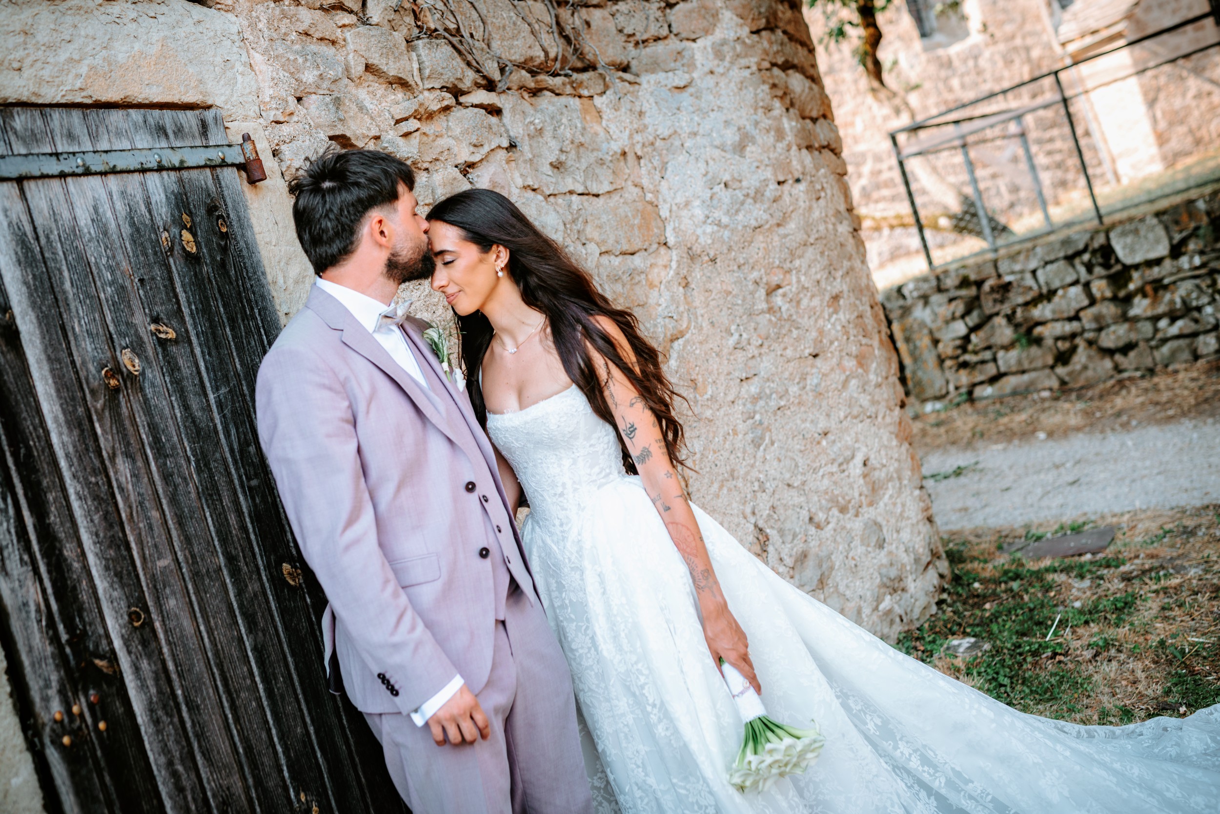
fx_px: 1695
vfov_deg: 27.0
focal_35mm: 50
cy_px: 407
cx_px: 610
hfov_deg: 39.6
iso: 100
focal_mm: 50
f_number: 2.8
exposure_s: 1/320
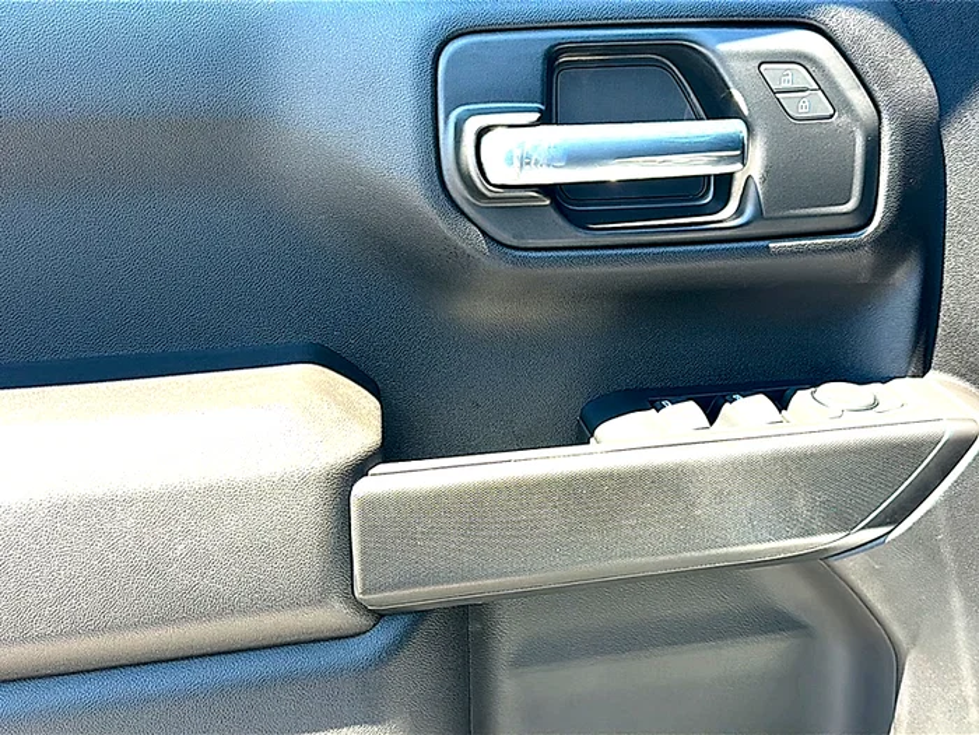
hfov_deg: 45.8
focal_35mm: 41
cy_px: 368
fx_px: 1160
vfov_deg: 35.1
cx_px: 490
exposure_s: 1/372
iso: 100
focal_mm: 6.86
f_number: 1.78
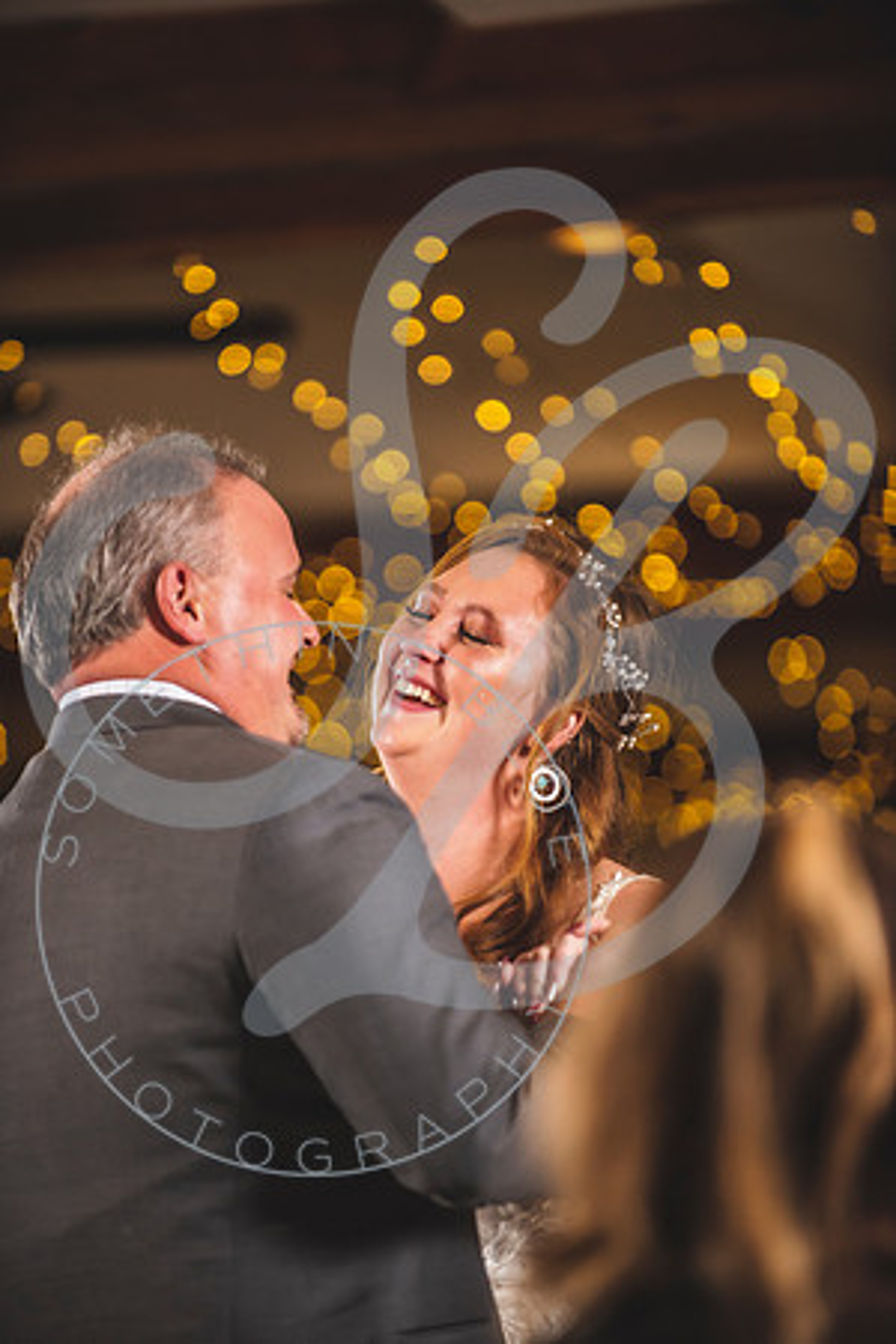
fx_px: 7466
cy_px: 672
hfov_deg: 6.9
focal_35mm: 200
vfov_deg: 10.3
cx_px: 448
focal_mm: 200
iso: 800
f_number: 2.8
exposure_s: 1/200
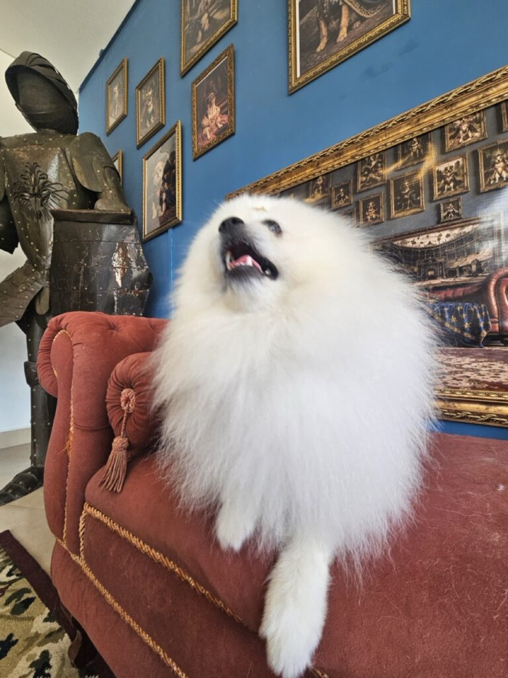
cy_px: 339
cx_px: 254
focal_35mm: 13
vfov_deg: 106.2
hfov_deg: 89.9
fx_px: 254
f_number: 2.2
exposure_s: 1/120
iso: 64
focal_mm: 2.2
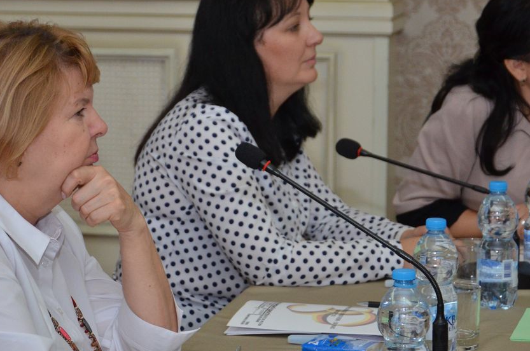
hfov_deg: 16.3
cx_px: 264
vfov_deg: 10.8
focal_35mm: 126
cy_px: 147
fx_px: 1851
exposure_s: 1/200
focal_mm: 50
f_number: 5
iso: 1250
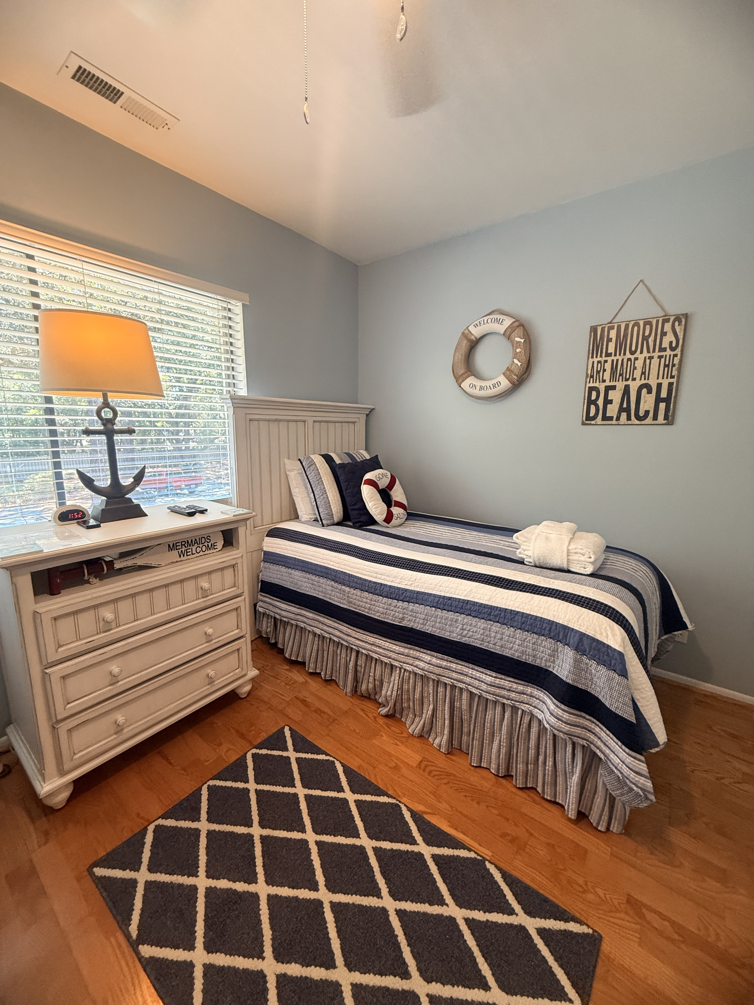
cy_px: 502
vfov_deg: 102.1
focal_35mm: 14
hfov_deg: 85.7
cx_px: 377
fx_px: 407
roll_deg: -1.1
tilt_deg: -8.6
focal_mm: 2.22
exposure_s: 1/60
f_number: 2.2
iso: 320
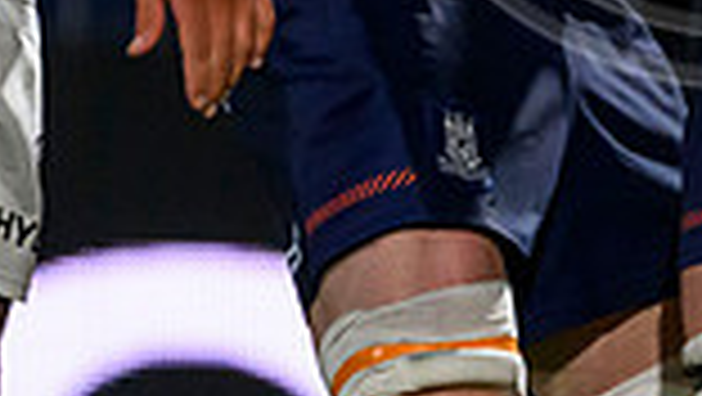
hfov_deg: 0.7
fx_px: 57762
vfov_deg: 0.4
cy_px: -103
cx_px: 1254
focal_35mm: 3101
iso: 4000
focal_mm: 560
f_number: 4
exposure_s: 1/640
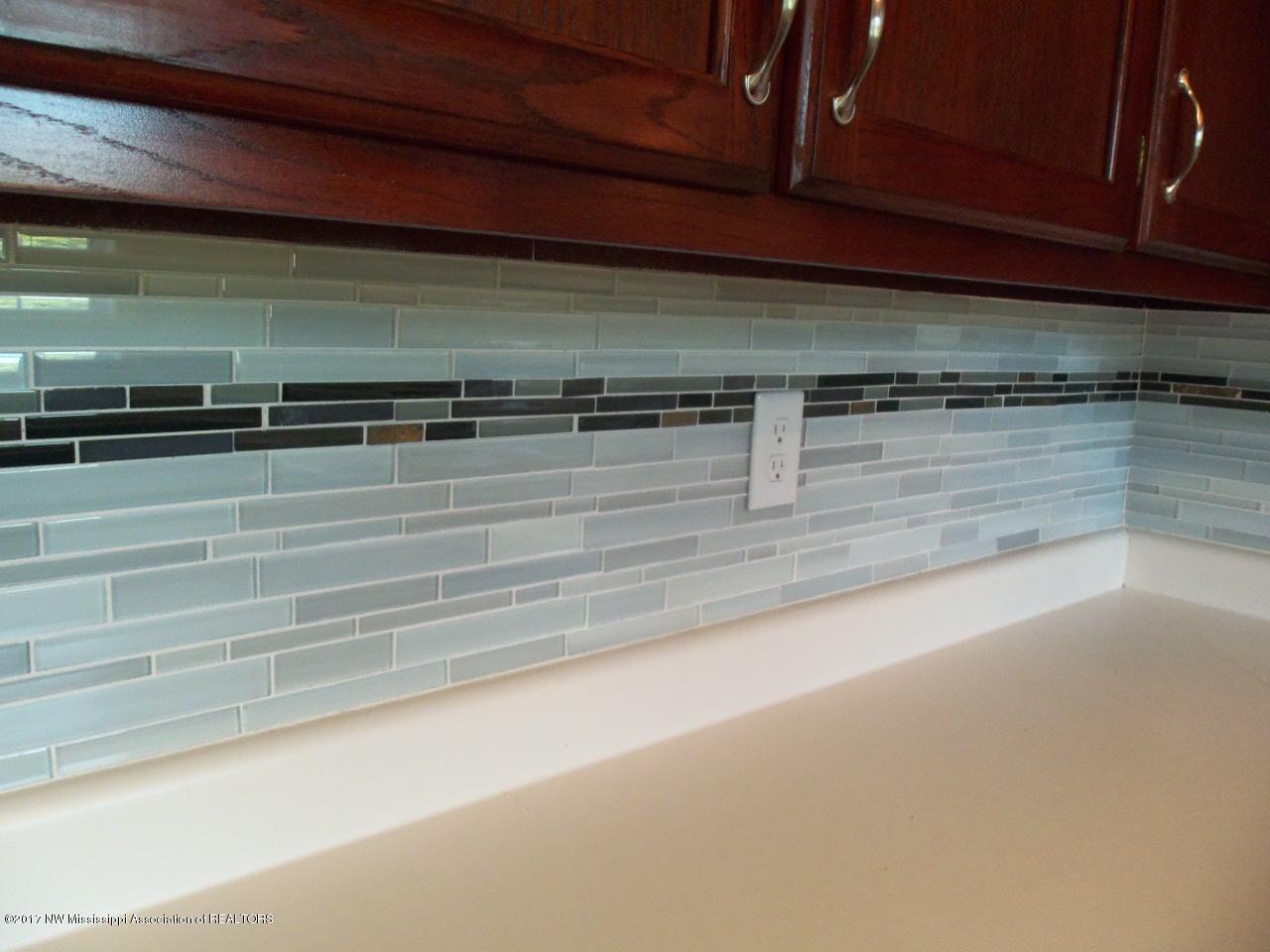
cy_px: 476
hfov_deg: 61.7
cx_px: 635
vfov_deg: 48.2
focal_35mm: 29
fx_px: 1064
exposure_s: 1/30
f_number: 3.4
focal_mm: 5.2
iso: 200
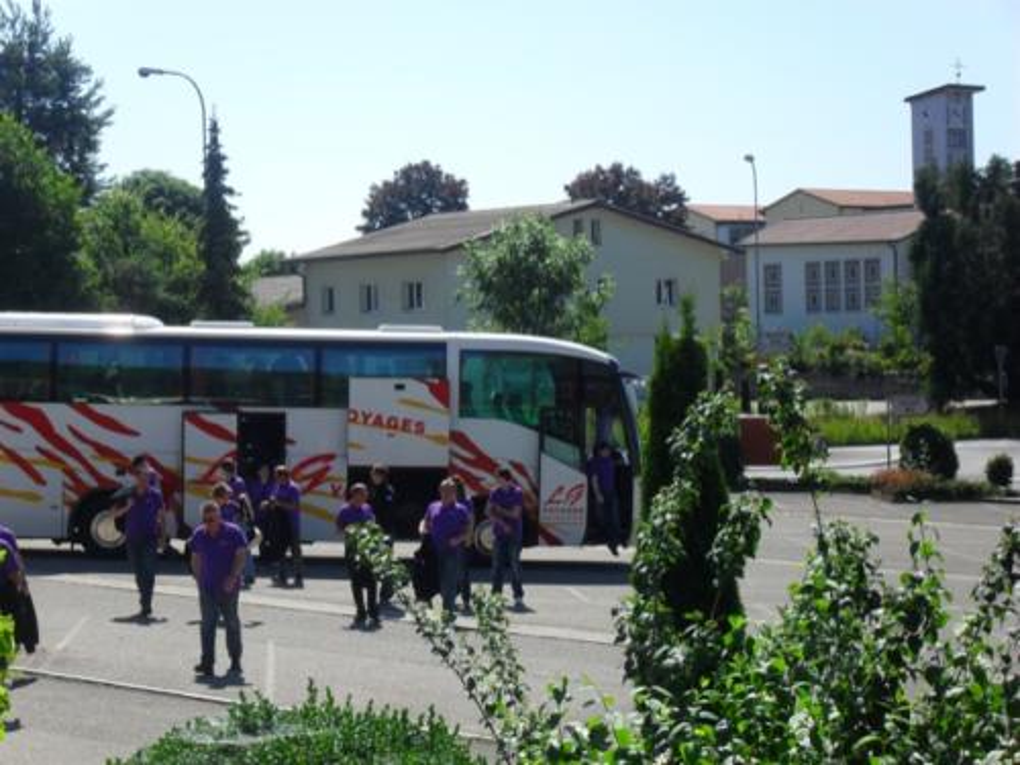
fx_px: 2622
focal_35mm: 89
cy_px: 382
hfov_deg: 22.0
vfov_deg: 16.6
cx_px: 510
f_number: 5.5
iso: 100
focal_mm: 15.7
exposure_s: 1/350
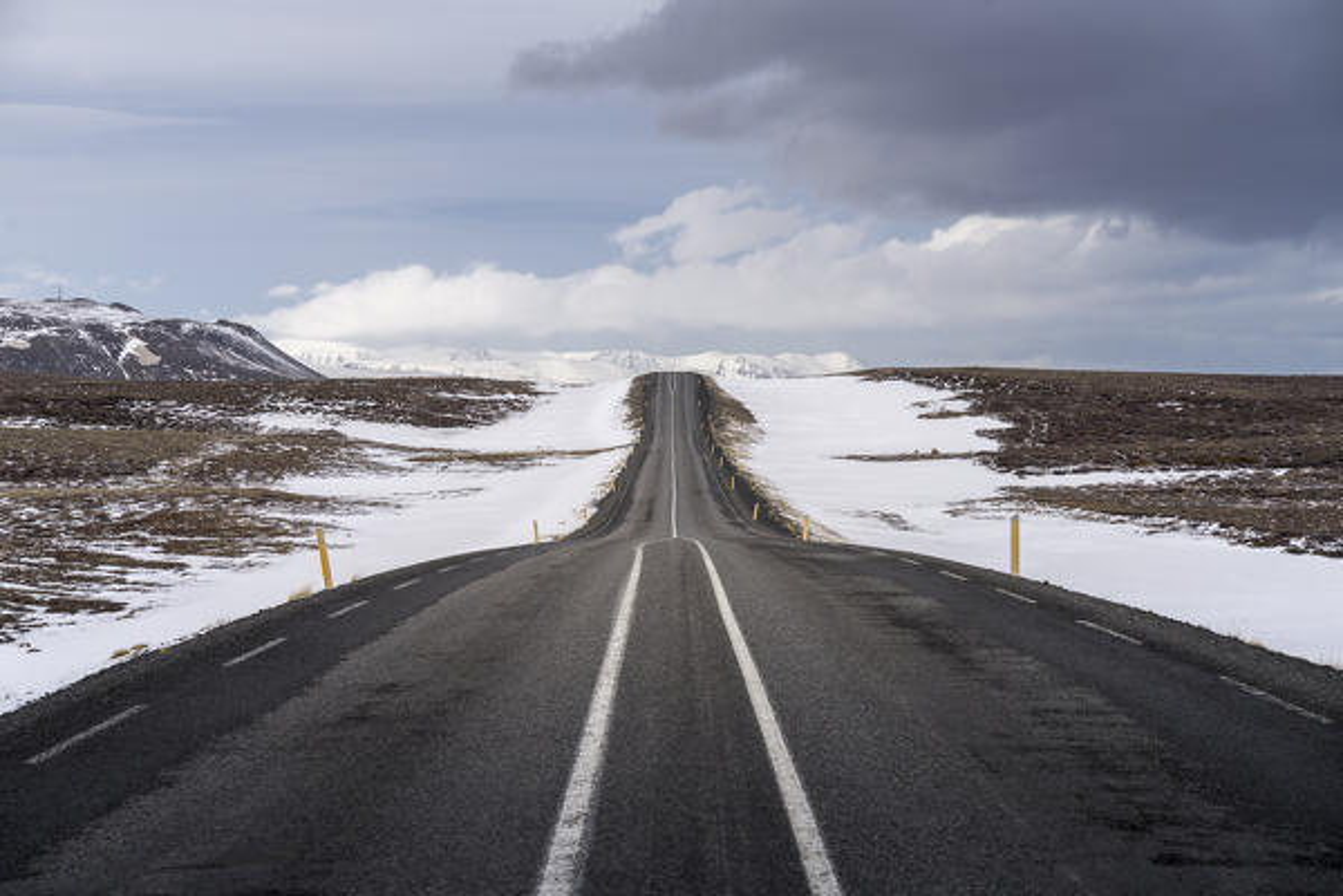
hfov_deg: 27.0
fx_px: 2798
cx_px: 672
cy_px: 448
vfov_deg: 18.2
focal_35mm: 75
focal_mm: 75
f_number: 8
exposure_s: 1/320
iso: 100
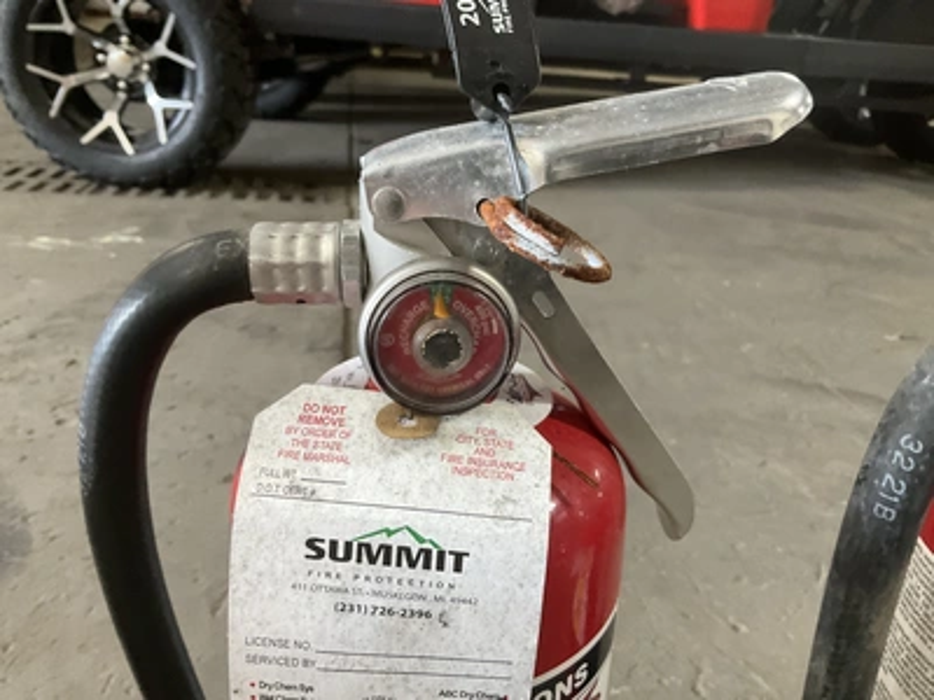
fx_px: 782
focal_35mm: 29
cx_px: 467
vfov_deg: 48.2
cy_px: 350
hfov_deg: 61.7
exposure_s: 1/60
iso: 200
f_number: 1.8
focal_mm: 3
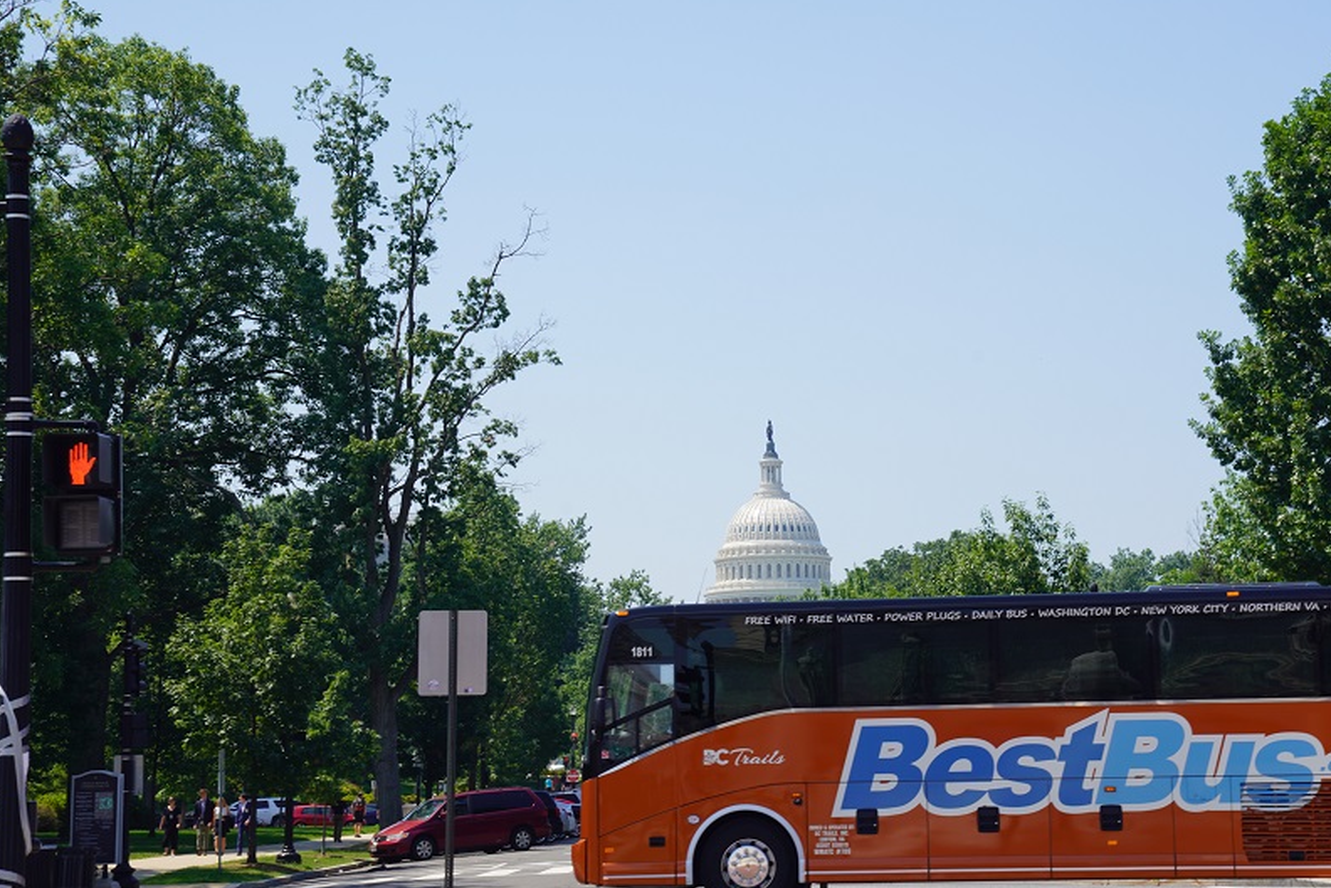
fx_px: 2662
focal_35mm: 72
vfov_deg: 18.9
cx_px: 803
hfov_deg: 28.0
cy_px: 484
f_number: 10
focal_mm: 57
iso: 100
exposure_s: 1/160
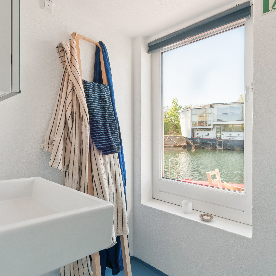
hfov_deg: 66.7
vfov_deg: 67.3
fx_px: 207
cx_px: 113
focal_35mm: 23
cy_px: 138
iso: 200
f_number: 10
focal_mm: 12
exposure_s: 1/15
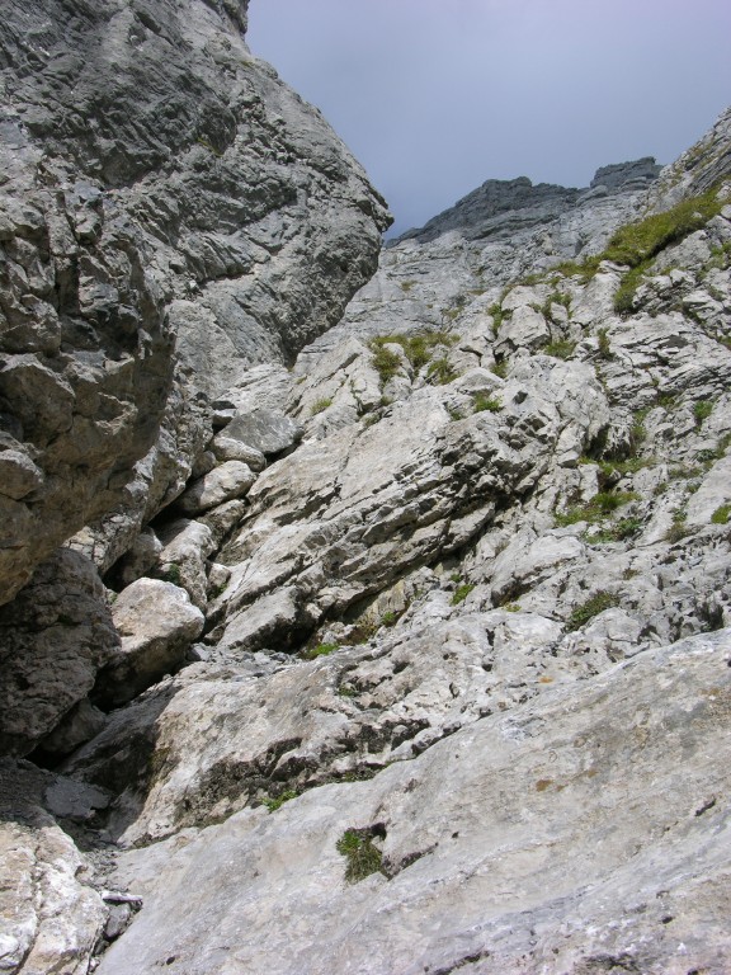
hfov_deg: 40.7
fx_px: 985
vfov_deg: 52.6
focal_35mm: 35
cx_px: 366
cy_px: 488
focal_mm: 8.9
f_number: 7.1
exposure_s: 1/274
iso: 50
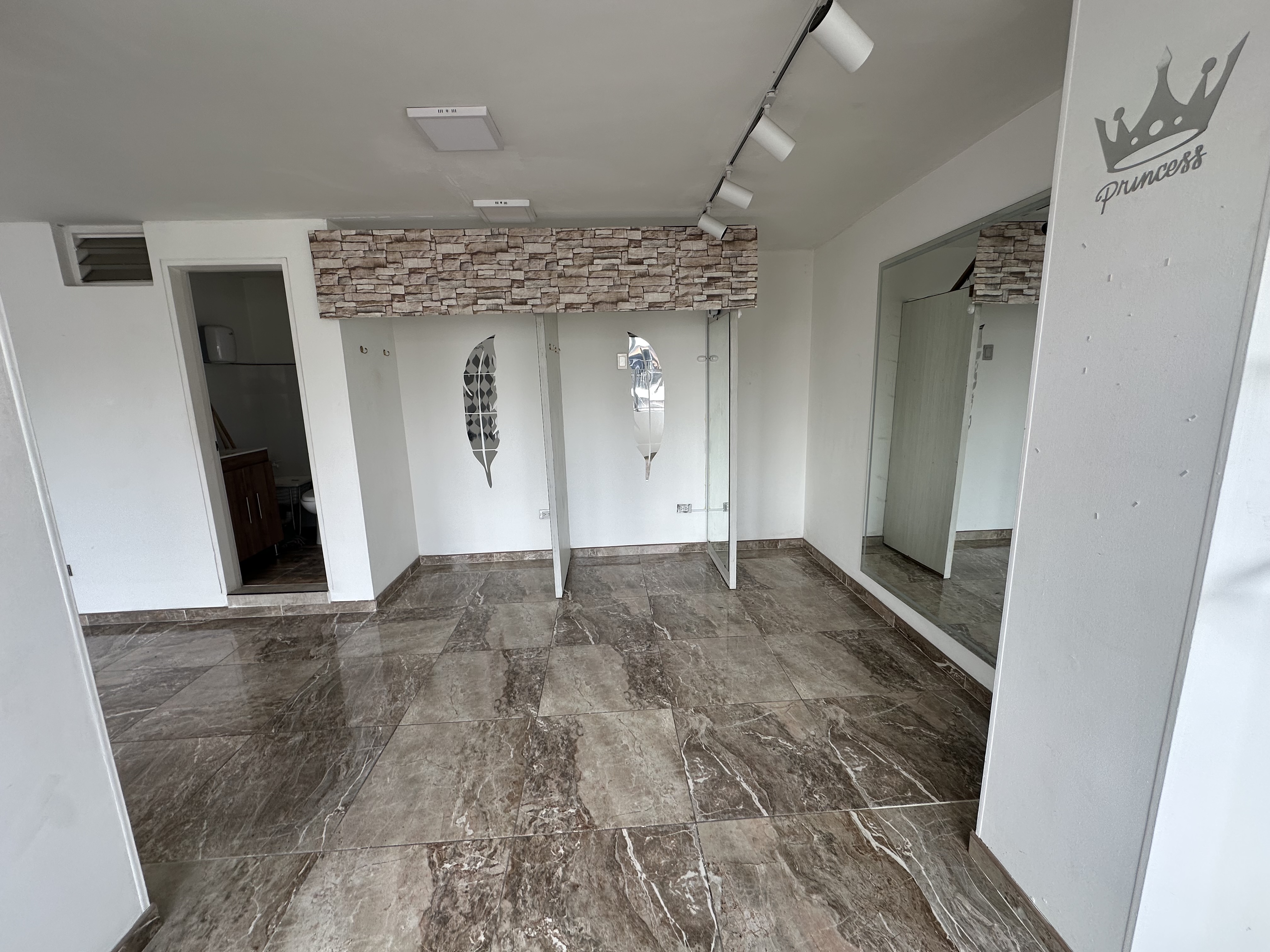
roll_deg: +1.9
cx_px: 635
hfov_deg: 102.1
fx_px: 514
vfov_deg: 85.7
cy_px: 476
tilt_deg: -10.4
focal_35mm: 14
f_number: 2.2
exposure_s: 1/112
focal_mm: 2.22
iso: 40
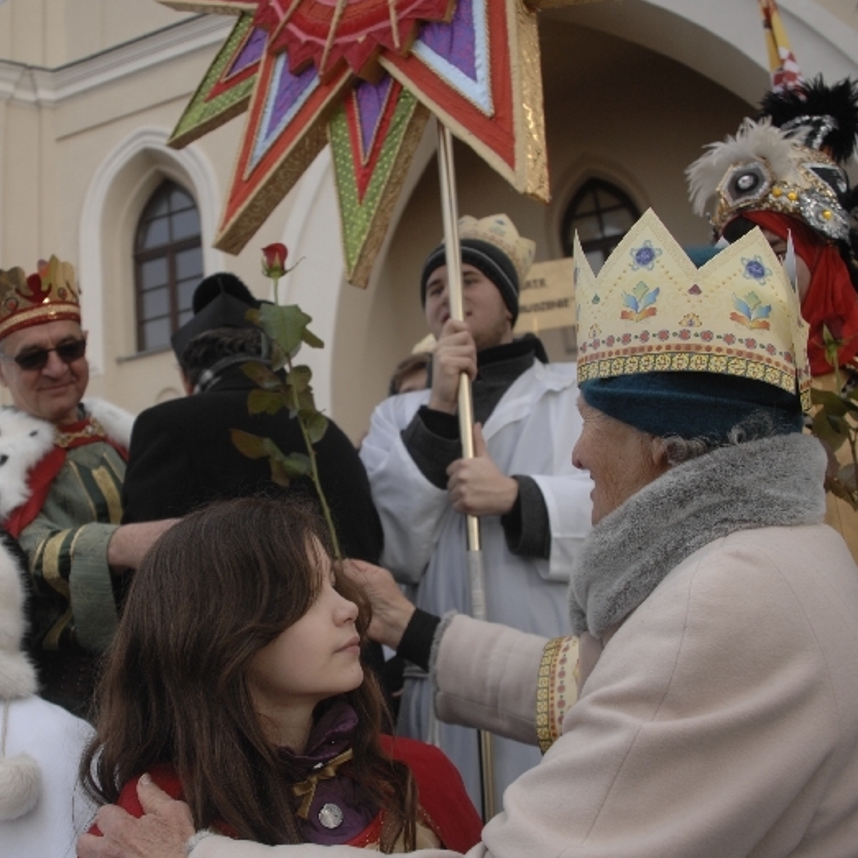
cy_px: 423
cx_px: 298
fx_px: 1094
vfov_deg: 42.8
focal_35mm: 39
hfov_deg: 42.4
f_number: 3.5
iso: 100
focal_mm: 20
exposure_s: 1/200
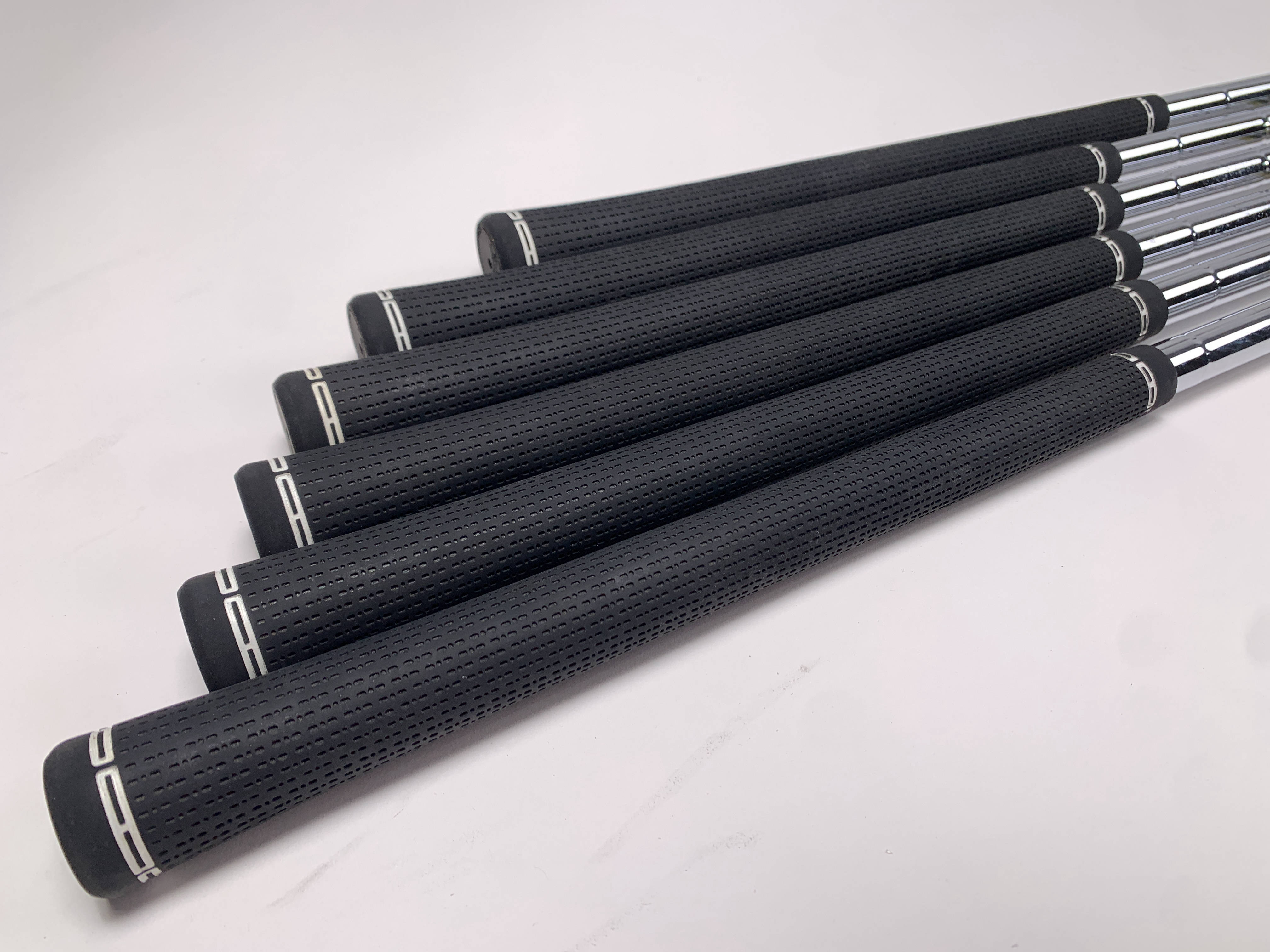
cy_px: 476
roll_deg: -2.0
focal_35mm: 26
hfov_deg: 67.3
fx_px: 954
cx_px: 635
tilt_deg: -43.9
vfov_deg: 53.1
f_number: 1.8
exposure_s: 1/259
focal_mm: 4.25
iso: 25
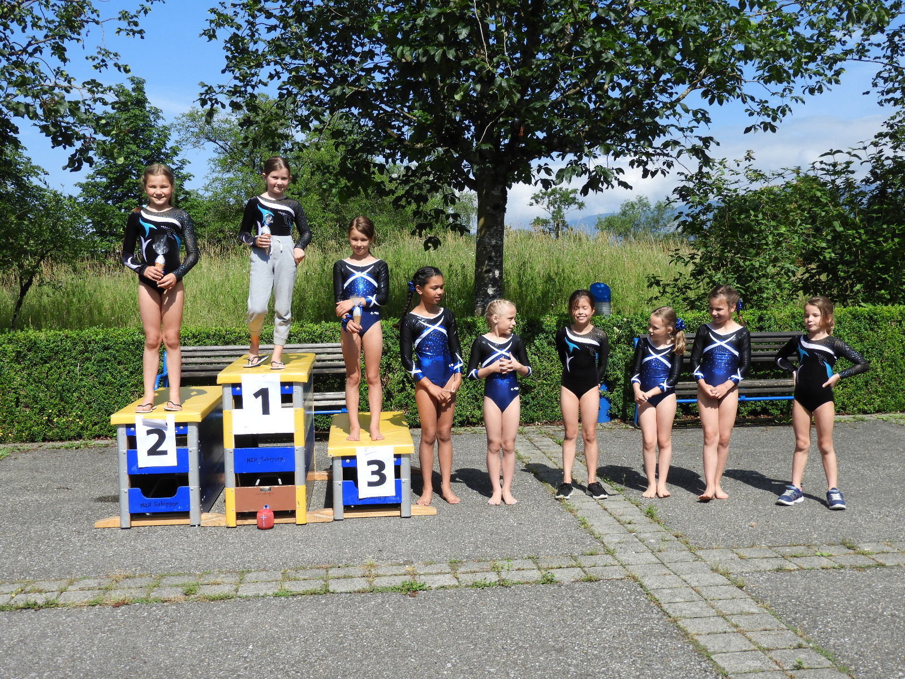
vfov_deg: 36.0
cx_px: 452
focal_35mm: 40
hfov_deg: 46.8
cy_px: 340
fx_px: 1046
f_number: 3.8
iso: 100
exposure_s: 1/1000
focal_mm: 7.2
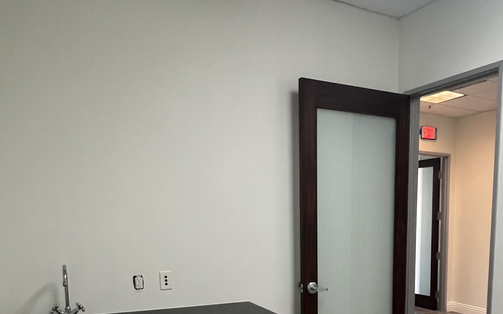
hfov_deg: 54.9
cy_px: 292
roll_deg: -0.2
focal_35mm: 34
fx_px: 466
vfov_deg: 34.8
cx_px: 357
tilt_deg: -8.5
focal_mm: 1.57
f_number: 1.8
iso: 250
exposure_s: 1/120
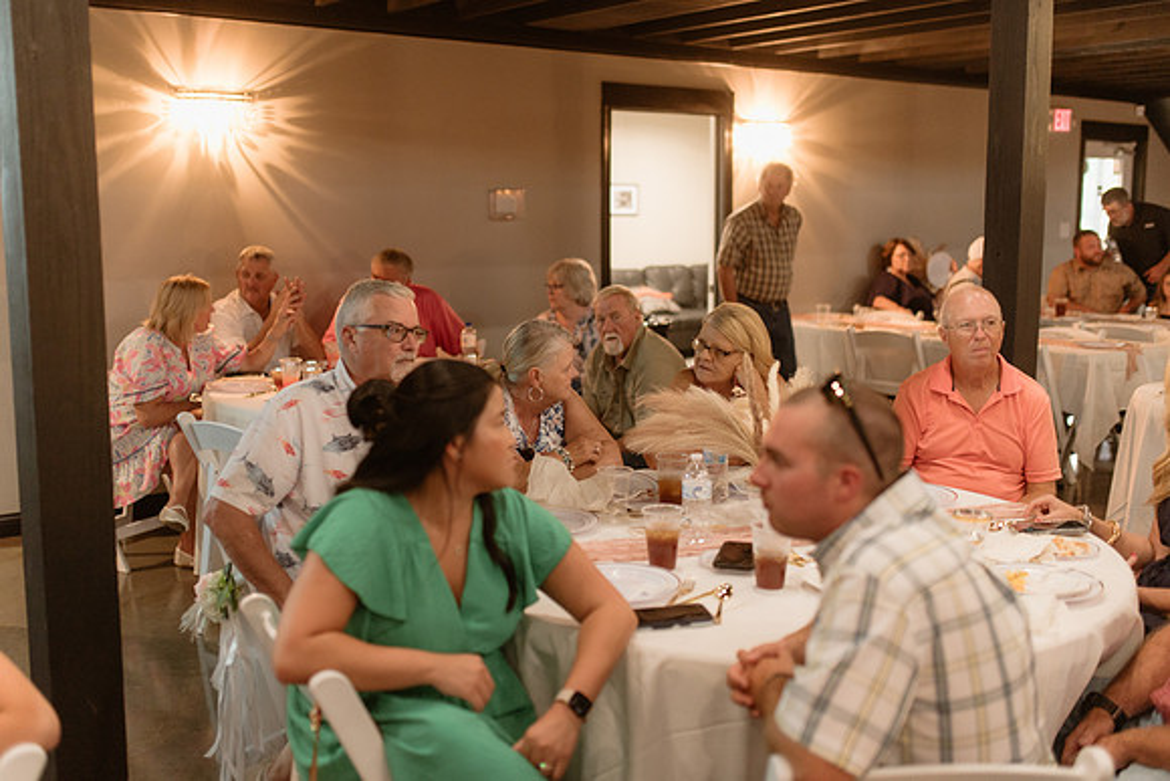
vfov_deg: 35.1
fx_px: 1233
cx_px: 565
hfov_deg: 50.8
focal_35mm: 38
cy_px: 374
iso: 1250
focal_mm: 35
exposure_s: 1/200
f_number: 1.4
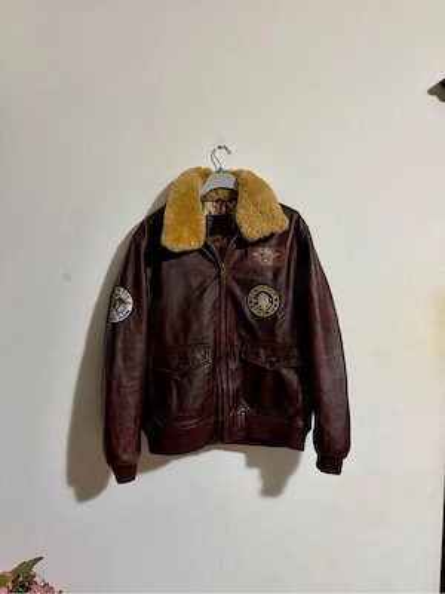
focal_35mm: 24
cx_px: 222
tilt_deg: -4.6
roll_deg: -0.4
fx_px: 411
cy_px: 297
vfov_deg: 71.6
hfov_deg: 56.8
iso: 640
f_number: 1.78
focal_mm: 6.76
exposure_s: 1/33
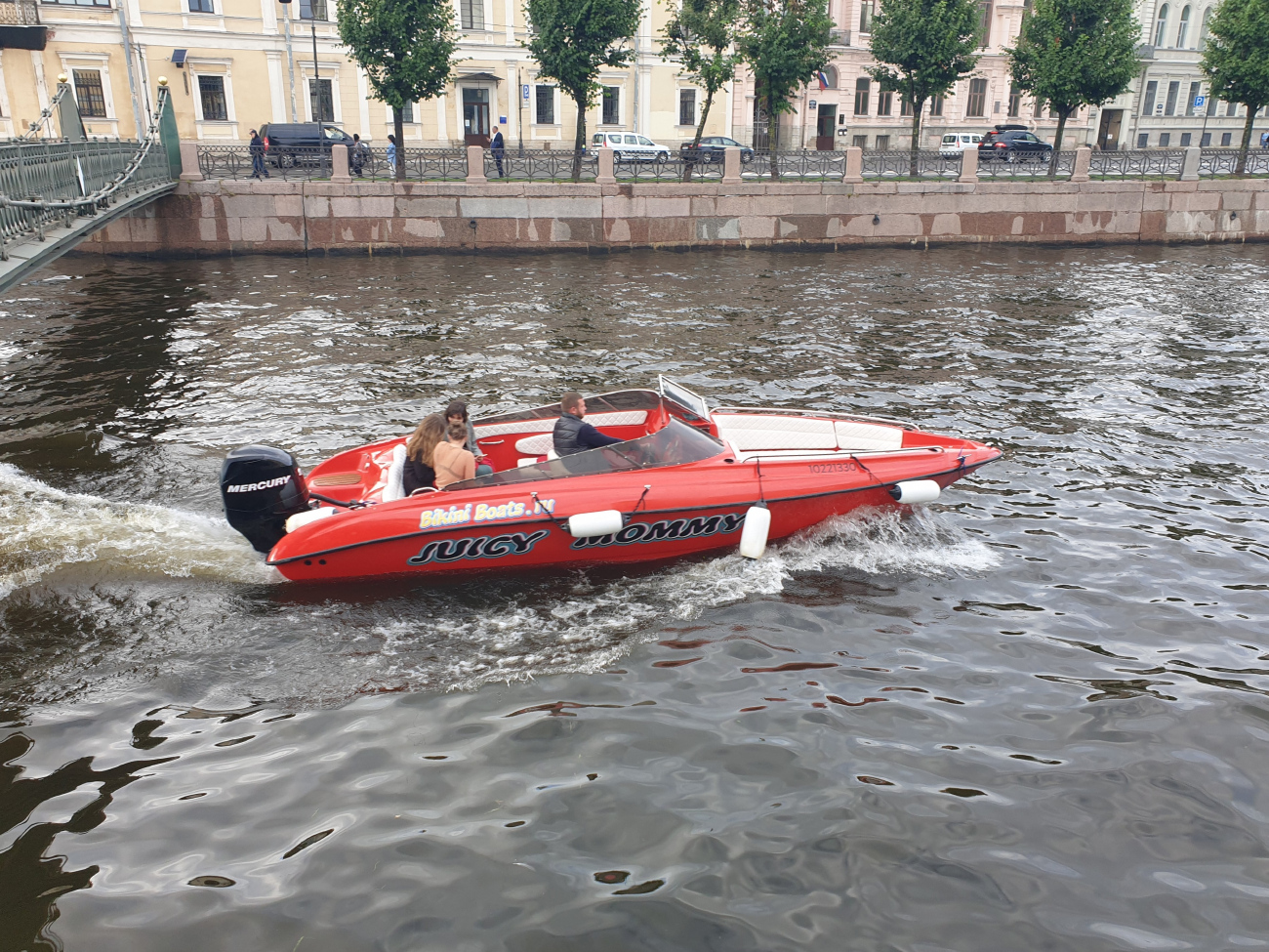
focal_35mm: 26
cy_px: 476
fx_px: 953
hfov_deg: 67.3
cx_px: 634
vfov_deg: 53.1
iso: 50
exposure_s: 1/116
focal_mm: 4.3
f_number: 2.4
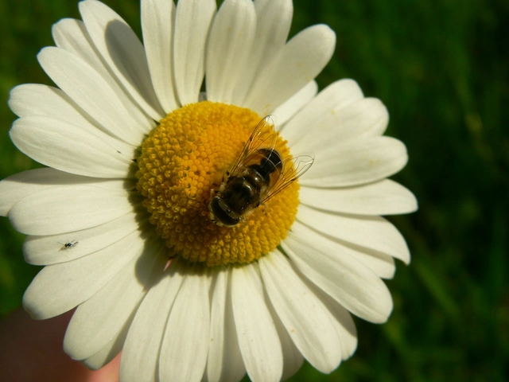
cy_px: 191
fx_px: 897
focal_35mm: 61
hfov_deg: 31.7
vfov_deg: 24.0
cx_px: 254
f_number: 5.6
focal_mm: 10.2
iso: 80
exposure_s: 1/1000
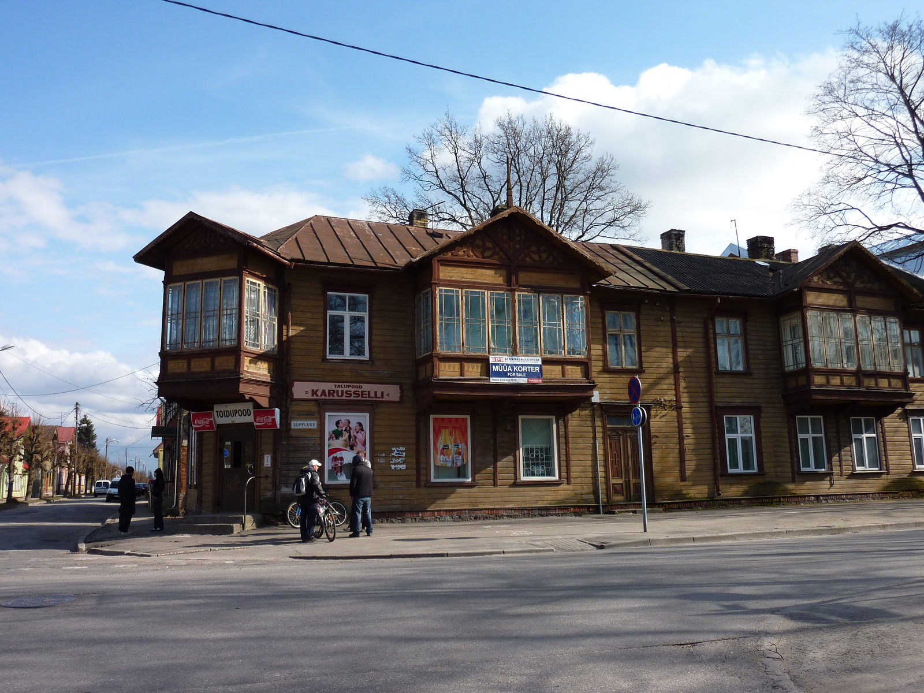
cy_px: 346
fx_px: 801
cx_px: 462
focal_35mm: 30
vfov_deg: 46.8
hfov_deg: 60.0
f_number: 4
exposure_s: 1/640
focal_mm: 5
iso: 80
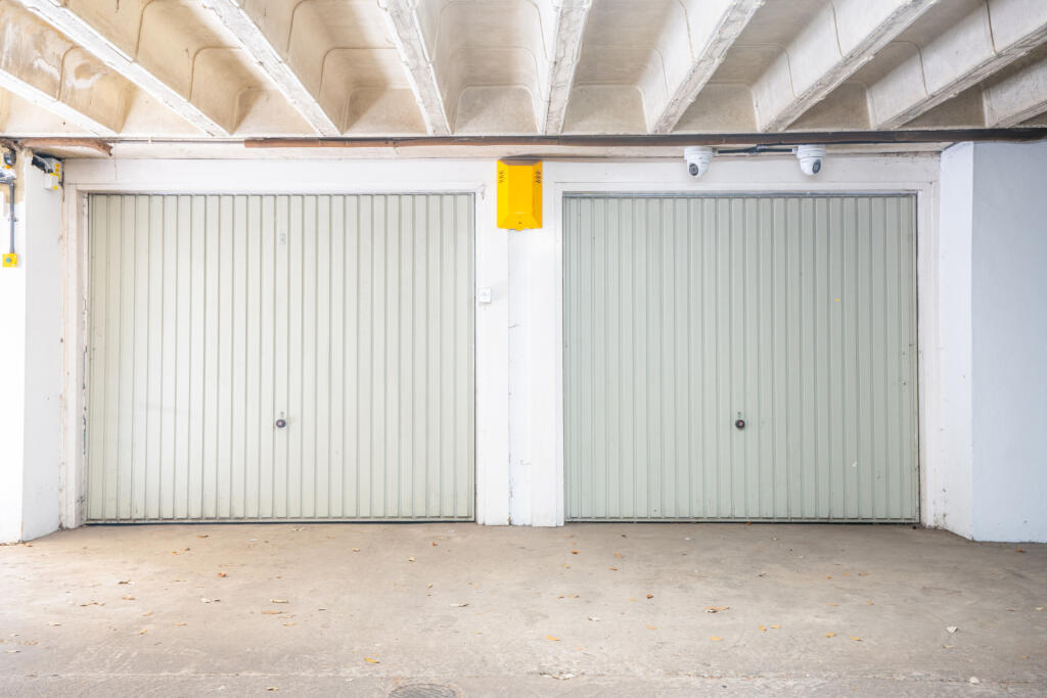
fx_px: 931
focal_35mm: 32
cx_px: 524
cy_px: 349
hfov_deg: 58.7
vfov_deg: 41.1
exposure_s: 1.6
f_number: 11
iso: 200
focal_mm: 32
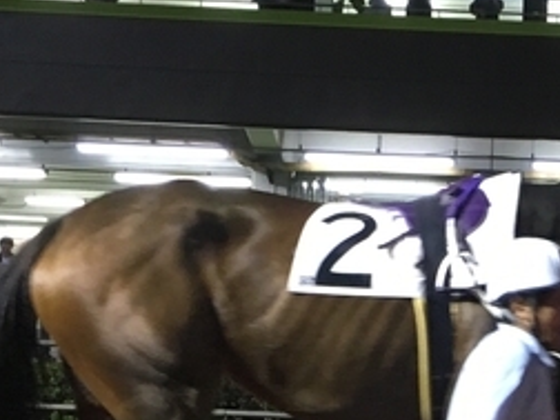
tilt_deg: -6.6
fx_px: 1909
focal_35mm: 118
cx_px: 520
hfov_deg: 16.4
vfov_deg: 12.2
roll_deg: -2.4
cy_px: 549
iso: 125
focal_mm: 4.15
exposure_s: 1/30
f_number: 2.2
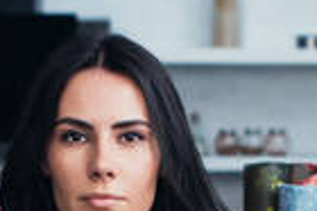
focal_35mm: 366
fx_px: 3219
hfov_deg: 5.6
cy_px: 528
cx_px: 85
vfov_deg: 3.7
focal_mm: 50
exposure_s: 1/160
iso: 200
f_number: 3.5
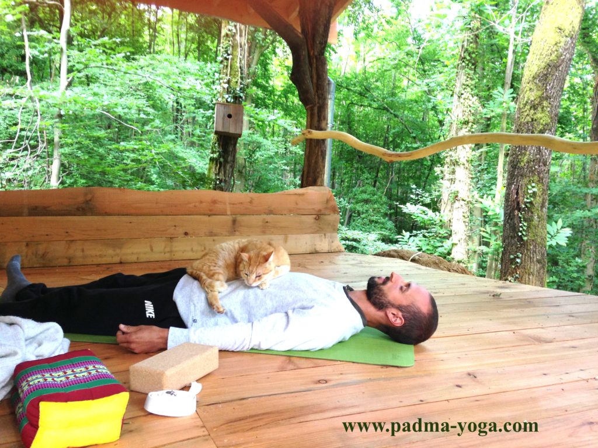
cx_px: 299
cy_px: 224
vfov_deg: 42.9
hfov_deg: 55.4
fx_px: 570
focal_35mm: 33
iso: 125
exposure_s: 1/20
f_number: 2.4
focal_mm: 4.12
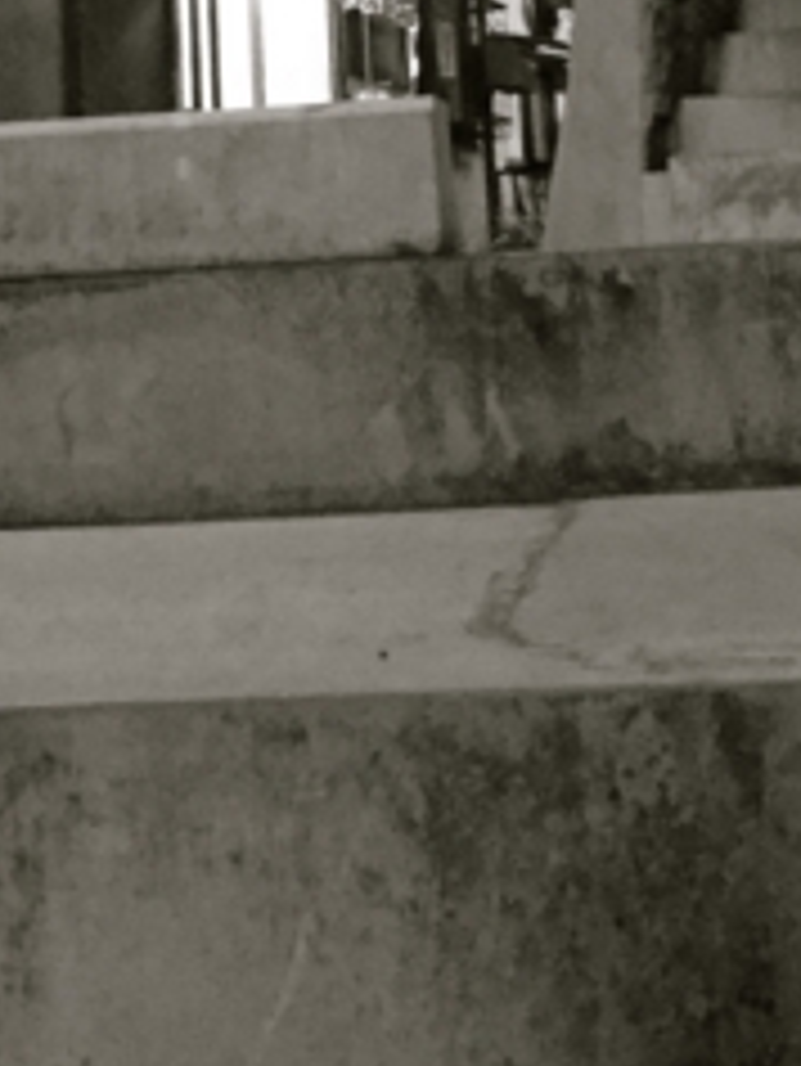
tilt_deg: +9.4
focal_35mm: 98
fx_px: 3021
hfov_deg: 15.1
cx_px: 238
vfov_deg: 19.2
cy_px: -90
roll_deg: +2.5
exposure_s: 1/15
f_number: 2.2
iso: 1000
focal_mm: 4.15
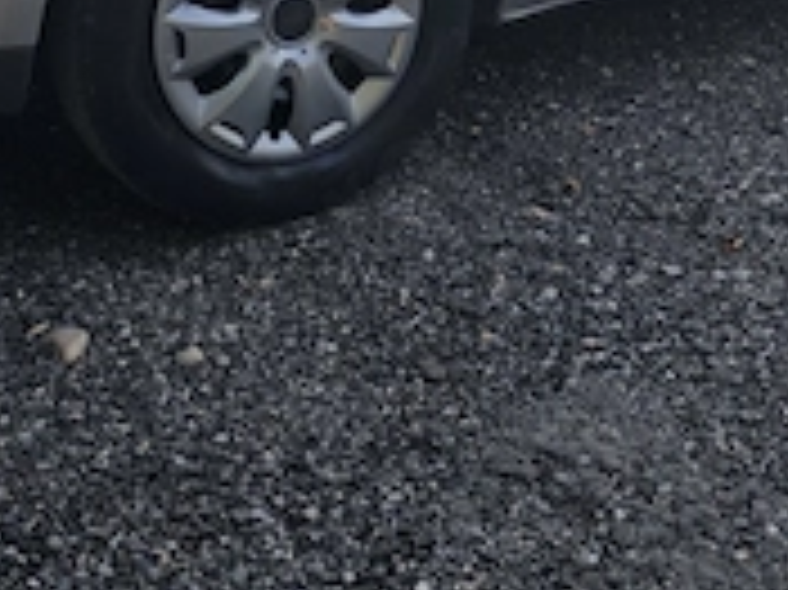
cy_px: -293
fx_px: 1797
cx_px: 473
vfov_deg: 16.9
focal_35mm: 79
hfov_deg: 24.7
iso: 80
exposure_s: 1/2664
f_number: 1.7
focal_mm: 6.3
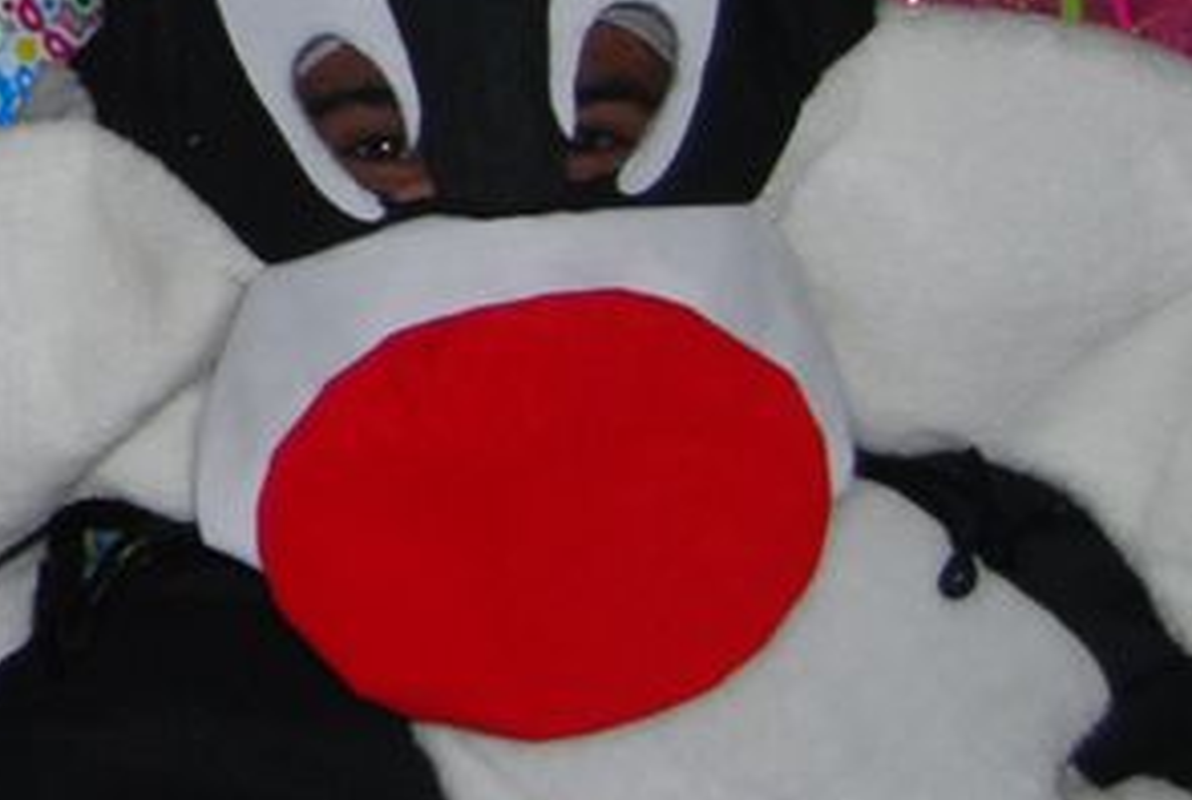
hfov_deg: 7.4
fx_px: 8626
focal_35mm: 260
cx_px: -1584
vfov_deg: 5.2
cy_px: -653
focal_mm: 32
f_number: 4.5
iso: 200
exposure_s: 1/60
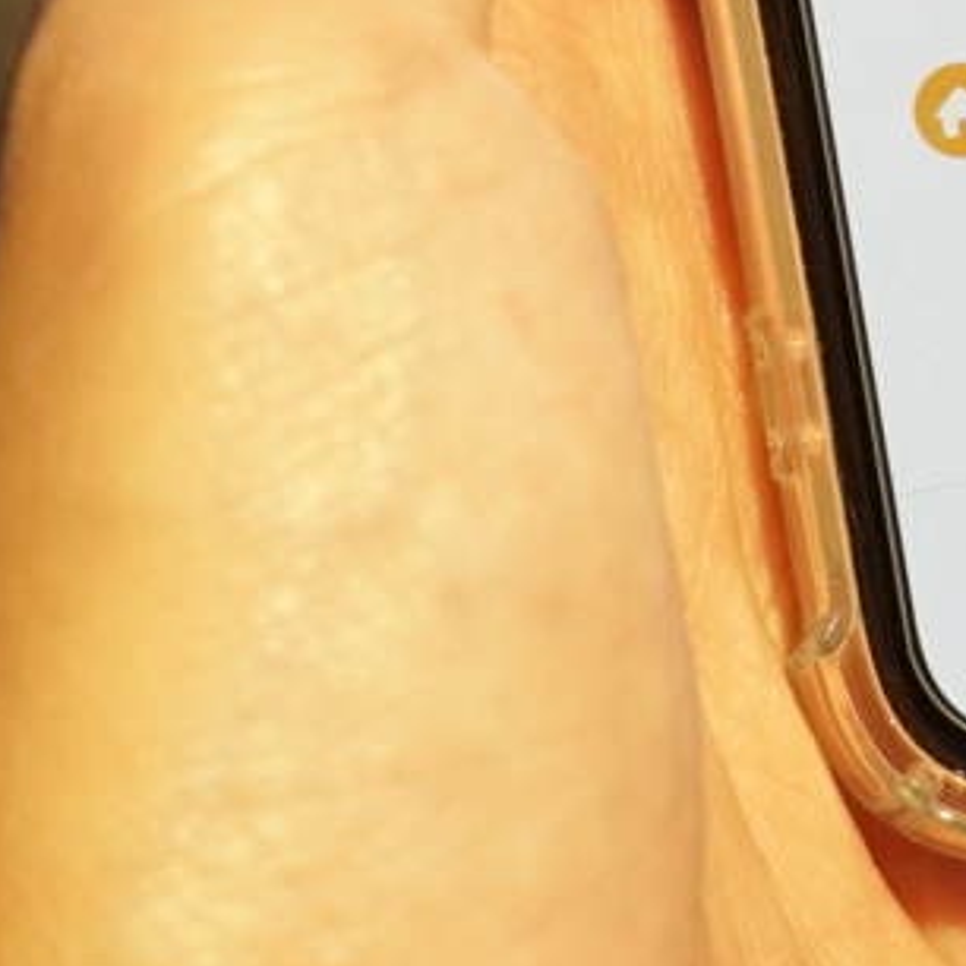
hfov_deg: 7.5
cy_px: -581
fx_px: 7230
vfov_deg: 7.5
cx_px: 1370
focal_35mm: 229
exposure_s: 1/60
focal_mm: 34
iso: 800
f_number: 5.6
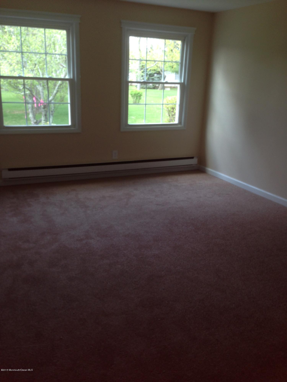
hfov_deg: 42.9
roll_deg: -2.8
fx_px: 365
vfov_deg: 55.4
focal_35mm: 33
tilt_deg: -17.2
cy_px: 191
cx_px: 144
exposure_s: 1/60
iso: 50
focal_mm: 4.12
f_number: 2.4
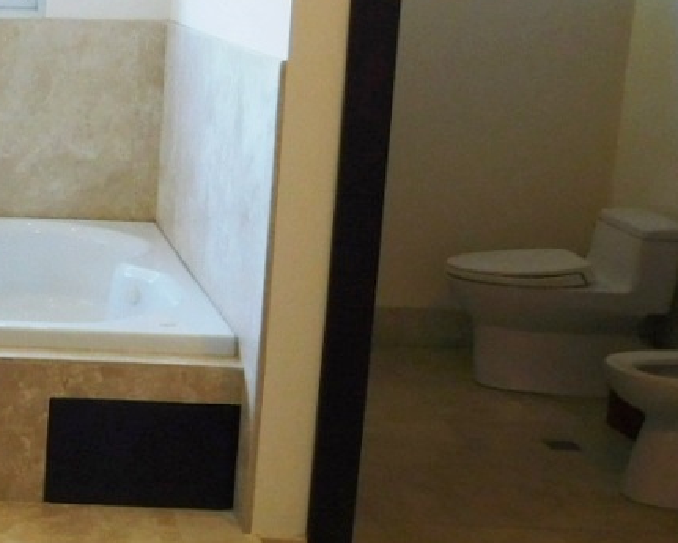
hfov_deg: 23.1
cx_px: -148
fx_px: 1505
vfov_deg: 20.4
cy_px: 249
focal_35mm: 75
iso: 160
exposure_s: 1/30
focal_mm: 4
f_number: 3
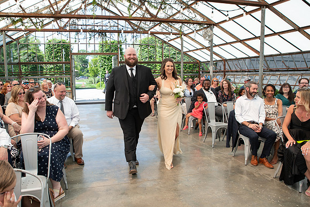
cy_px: 108
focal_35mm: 28
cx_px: 134
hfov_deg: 65.8
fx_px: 238
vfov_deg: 46.8
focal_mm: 24
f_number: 5
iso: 160
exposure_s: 1/200
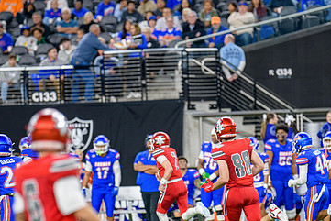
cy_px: 175
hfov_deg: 5.3
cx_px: 195
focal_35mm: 386
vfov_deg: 3.6
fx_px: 3550
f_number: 2.8
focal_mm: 240
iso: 1000
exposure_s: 1/400
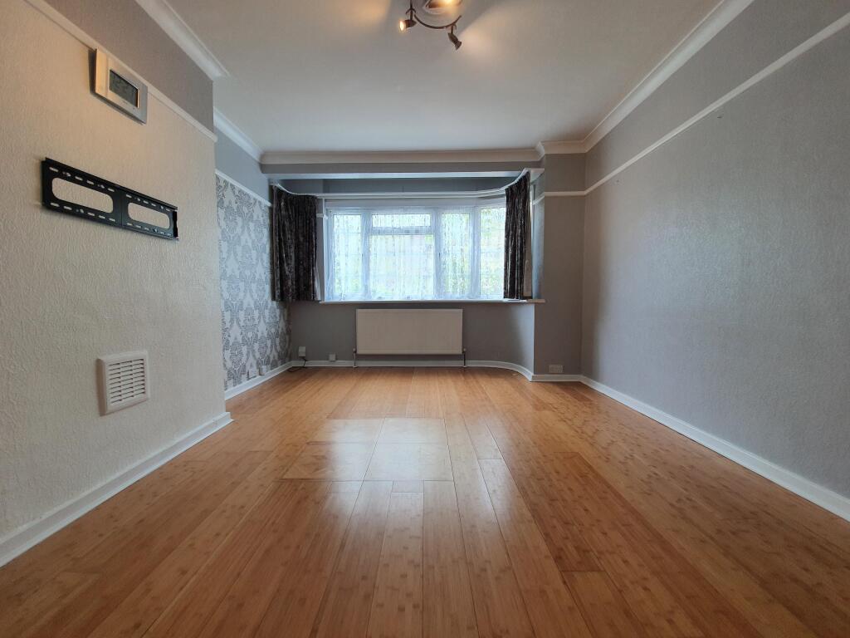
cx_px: 425
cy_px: 319
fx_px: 319
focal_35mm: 13
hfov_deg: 106.2
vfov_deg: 89.9
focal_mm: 1.8
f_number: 2.2
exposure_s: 1/100
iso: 50
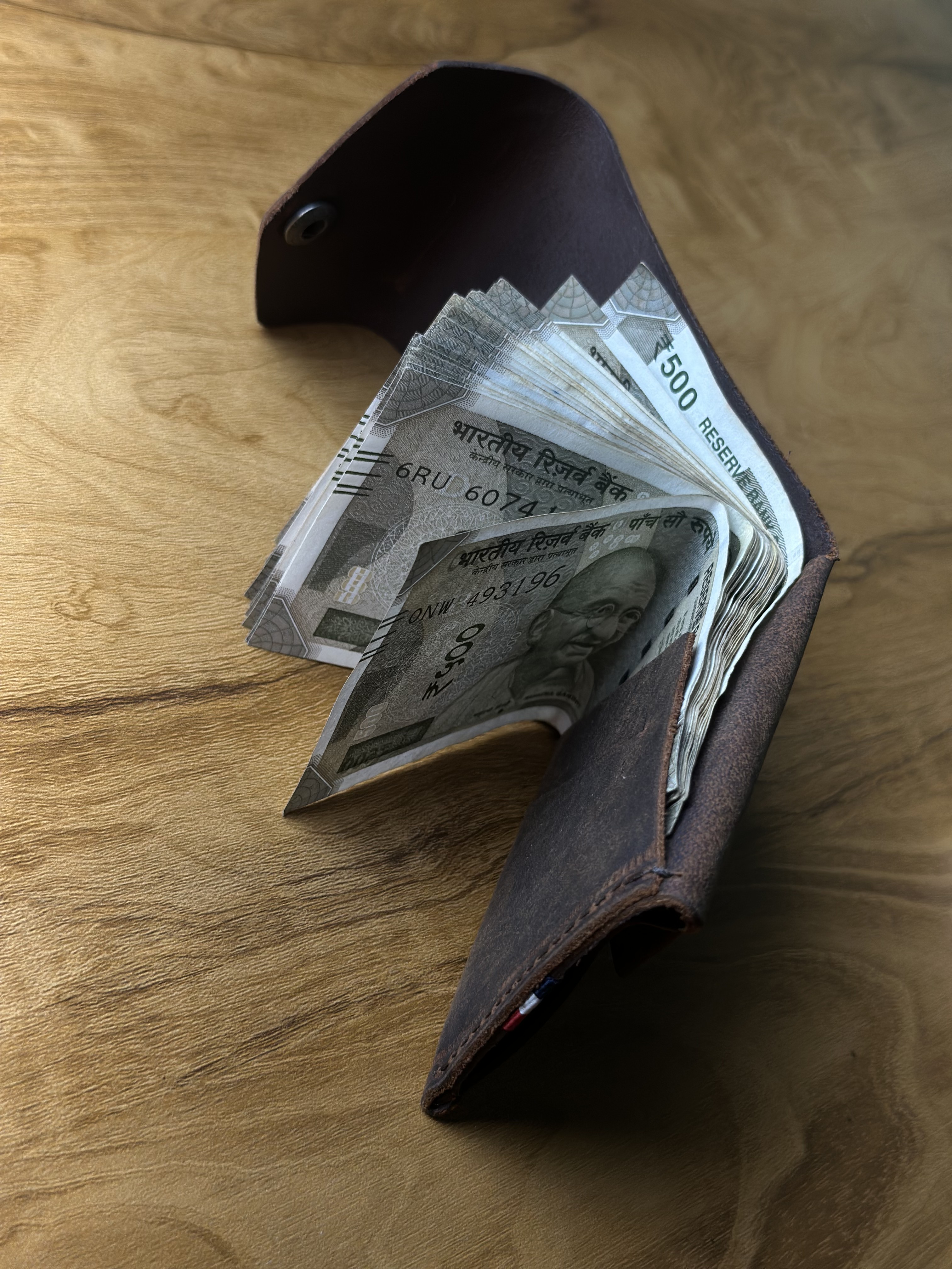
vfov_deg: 39.7
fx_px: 1760
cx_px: 476
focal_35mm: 48
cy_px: 634
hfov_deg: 30.3
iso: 80
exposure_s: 1/132
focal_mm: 6.86
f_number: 1.78
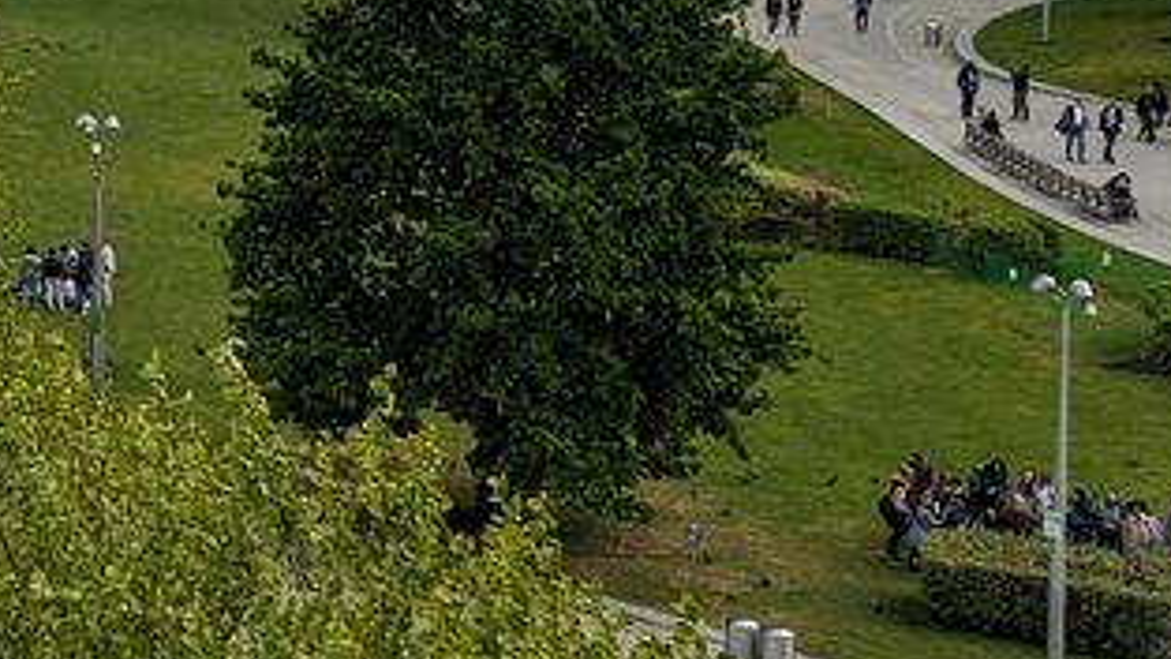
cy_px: -202
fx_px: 3322
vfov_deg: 11.0
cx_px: -748
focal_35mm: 107
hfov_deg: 17.3
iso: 20
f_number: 1.68
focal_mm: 6.9
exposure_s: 1/923
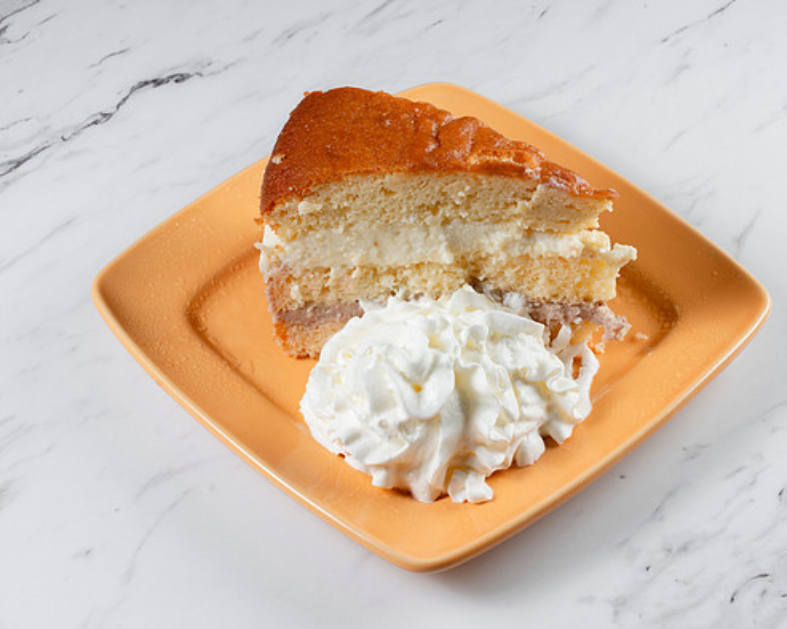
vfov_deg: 20.2
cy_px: 320
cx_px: 444
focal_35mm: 76
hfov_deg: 25.1
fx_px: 1770
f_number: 10
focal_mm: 50
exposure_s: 1/200
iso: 200
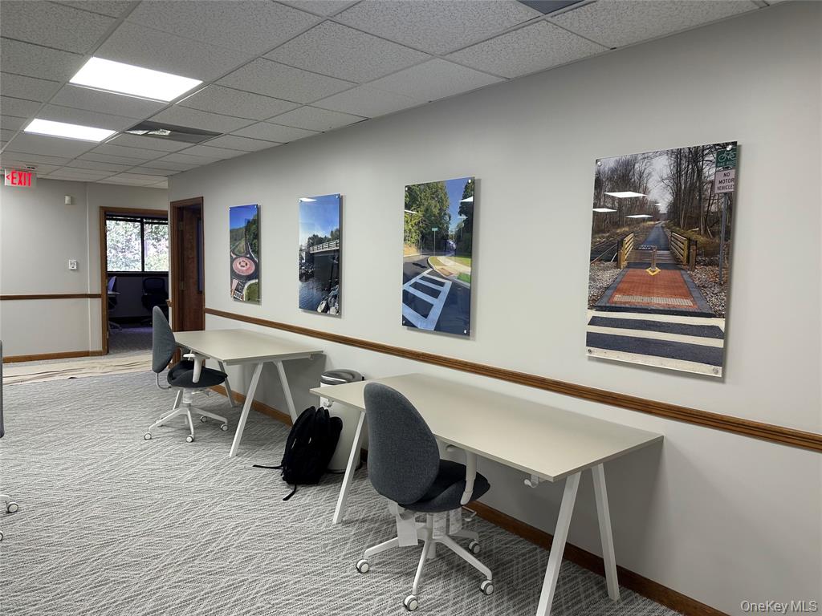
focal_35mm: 24
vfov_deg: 56.8
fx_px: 570
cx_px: 411
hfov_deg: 71.6
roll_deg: -1.2
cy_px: 308
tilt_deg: -3.8
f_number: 1.78
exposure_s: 1/60
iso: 125
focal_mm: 6.86
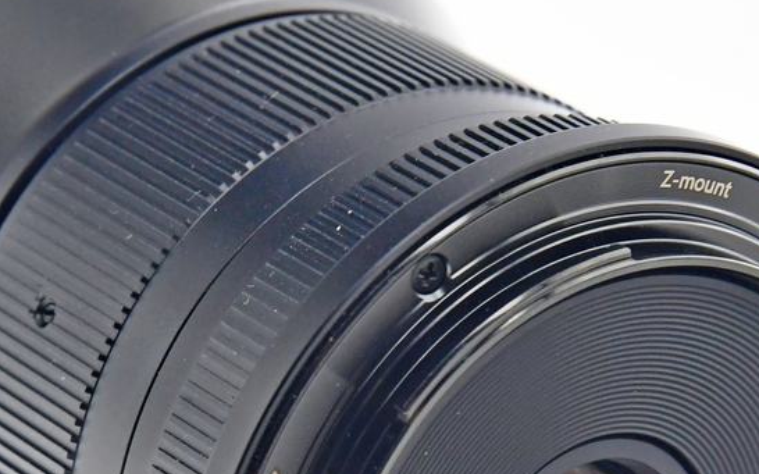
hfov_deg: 6.3
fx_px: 6949
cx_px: 263
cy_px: 453
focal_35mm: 336
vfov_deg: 3.9
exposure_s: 1/125
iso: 1250
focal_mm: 80
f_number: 8
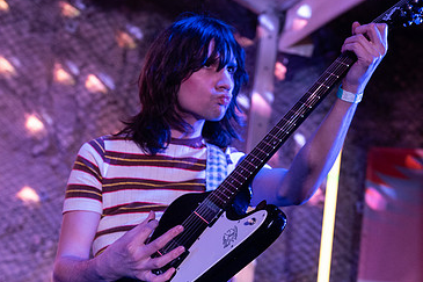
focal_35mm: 79
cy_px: 175
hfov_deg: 25.6
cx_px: 248
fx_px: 928
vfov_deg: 17.2
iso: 2000
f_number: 3.5
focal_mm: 44
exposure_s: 1/250
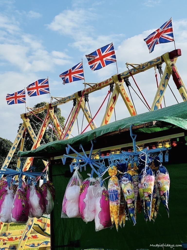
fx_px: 555
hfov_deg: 19.1
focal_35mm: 77
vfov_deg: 25.3
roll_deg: +2.3
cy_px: 125
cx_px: 94
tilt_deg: +6.8
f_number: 2.8
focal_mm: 9
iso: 32
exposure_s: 1/713
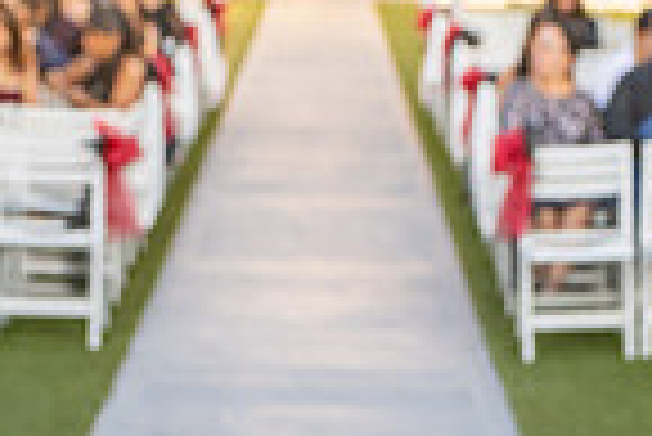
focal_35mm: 96
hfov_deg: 21.2
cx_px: 369
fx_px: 1740
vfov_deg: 12.9
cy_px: 789
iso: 400
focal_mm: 24
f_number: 5
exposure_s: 1/320
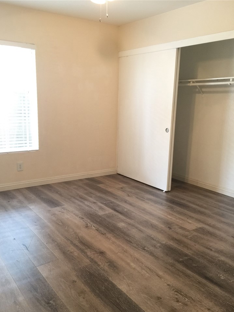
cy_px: 166
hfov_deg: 45.4
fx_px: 280
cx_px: 110
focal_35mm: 31
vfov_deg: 58.3
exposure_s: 1/15
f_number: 2.2
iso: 80
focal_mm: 4.15
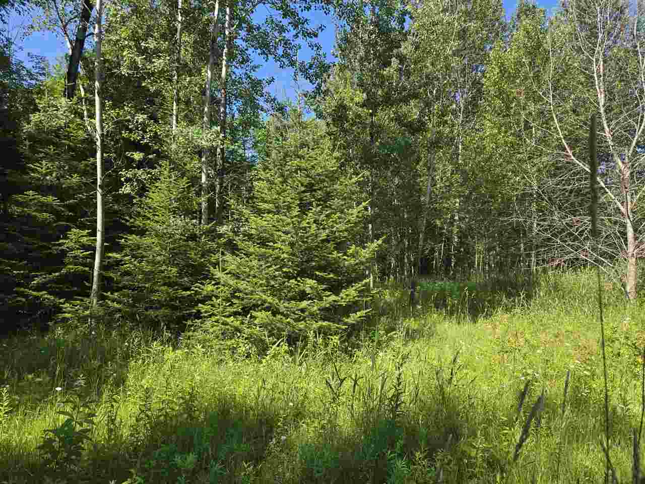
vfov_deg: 58.9
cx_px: 322
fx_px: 429
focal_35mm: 23
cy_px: 242
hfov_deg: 73.9
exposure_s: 1/836
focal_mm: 5.4
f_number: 1.8
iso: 25
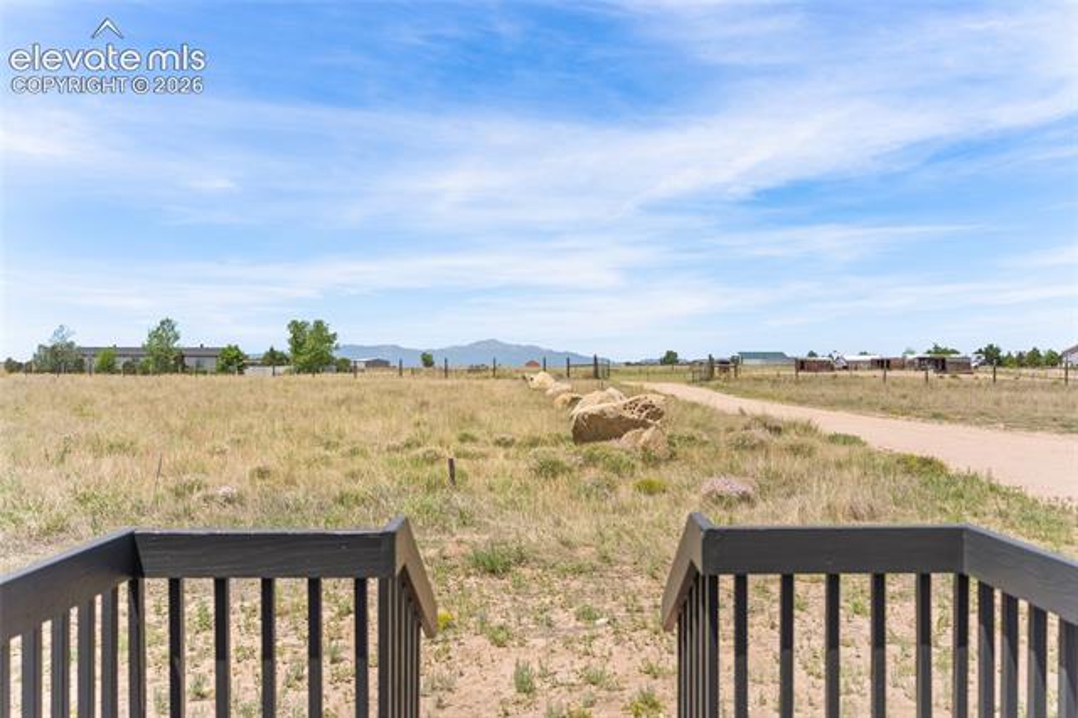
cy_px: 359
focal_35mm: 28
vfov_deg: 46.4
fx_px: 838
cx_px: 539
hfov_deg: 65.5
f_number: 2.8
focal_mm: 28
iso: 100
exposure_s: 1/2000
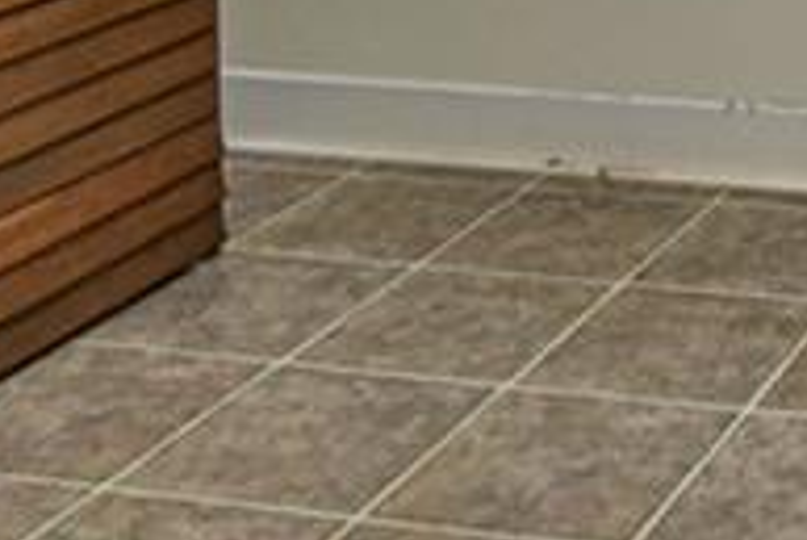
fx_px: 1907
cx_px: 1150
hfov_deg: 20.9
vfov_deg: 13.9
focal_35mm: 85
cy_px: -504
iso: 1600
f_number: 5
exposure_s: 1/100
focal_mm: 16
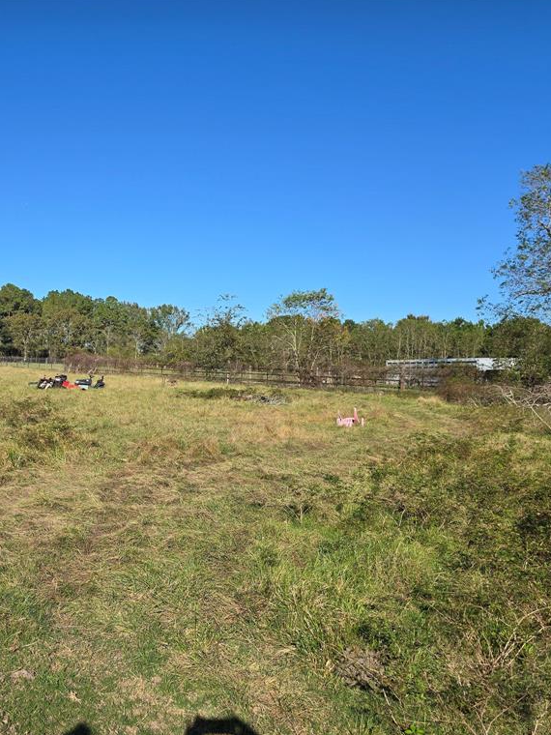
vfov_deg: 58.4
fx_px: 658
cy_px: 366
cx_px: 122
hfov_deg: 43.6
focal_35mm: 31
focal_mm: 6.3
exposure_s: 1/922
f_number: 1.7
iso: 12
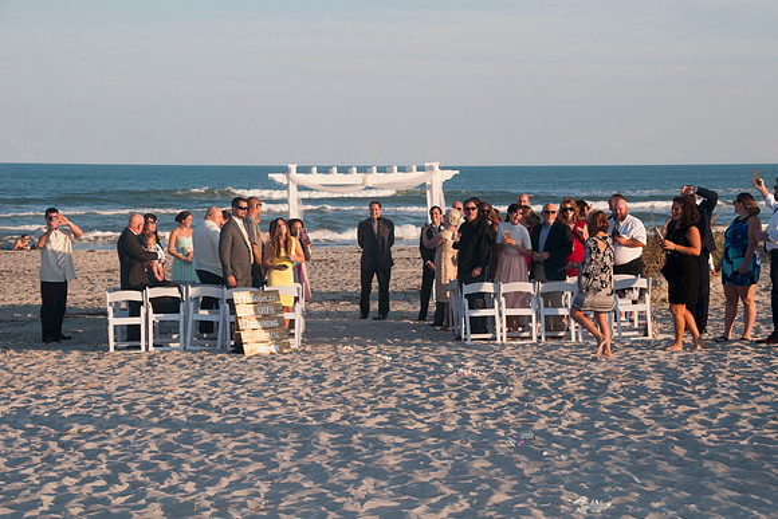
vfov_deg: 16.4
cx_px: 389
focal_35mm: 83
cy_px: 260
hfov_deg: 24.4
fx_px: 1802
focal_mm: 55
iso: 100
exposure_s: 1/250
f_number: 10
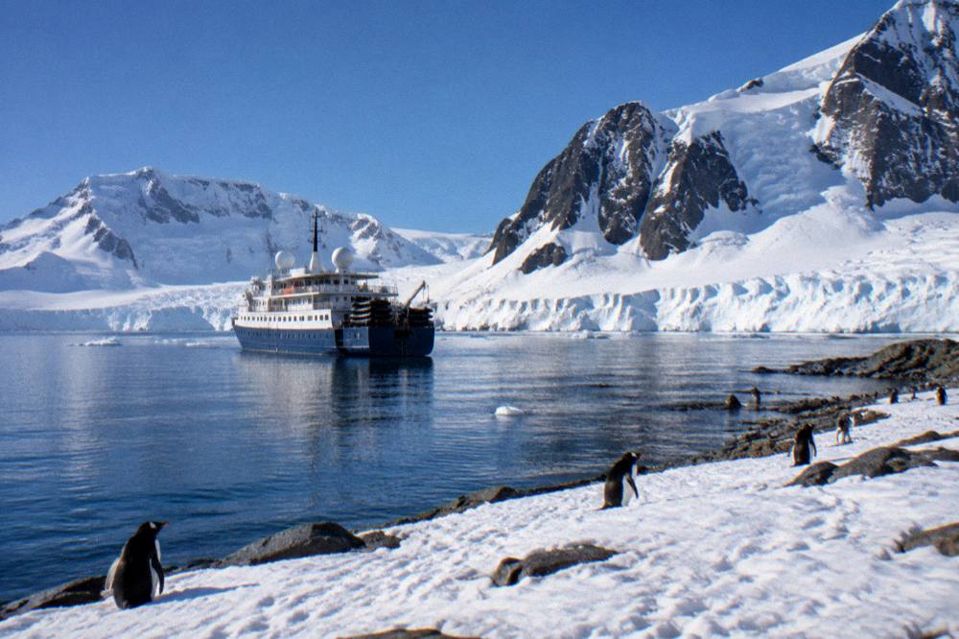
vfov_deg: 13.0
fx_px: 2796
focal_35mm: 105
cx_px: 480
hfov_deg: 19.5
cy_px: 320
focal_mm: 105
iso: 320
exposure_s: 1/1250
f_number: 7.1
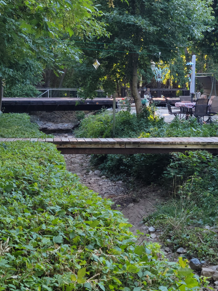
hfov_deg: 22.2
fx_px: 554
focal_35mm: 66
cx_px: 146
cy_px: 70
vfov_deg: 28.9
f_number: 2
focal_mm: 5.9
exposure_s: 1/60
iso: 32
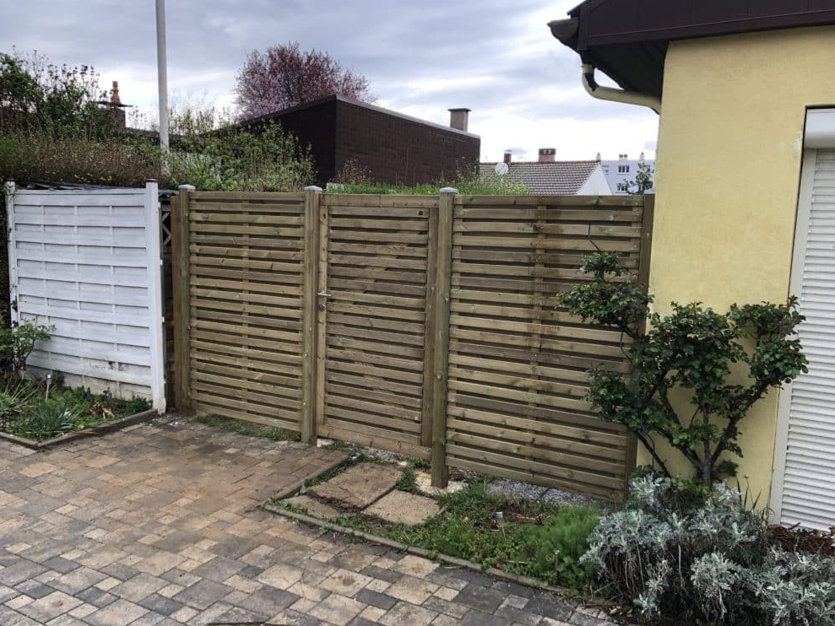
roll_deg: -0.6
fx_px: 700
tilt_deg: -6.8
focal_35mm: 29
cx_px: 415
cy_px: 310
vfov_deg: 48.2
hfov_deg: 61.7
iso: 25
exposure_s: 1/120
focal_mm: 4
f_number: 1.8
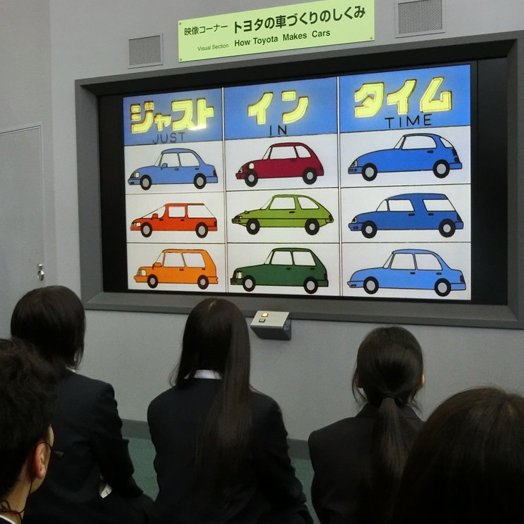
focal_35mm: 47
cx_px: 257
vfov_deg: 36.1
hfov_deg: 36.1
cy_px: 259
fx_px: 805
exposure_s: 1/125
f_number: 4.1
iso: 800
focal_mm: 6.9
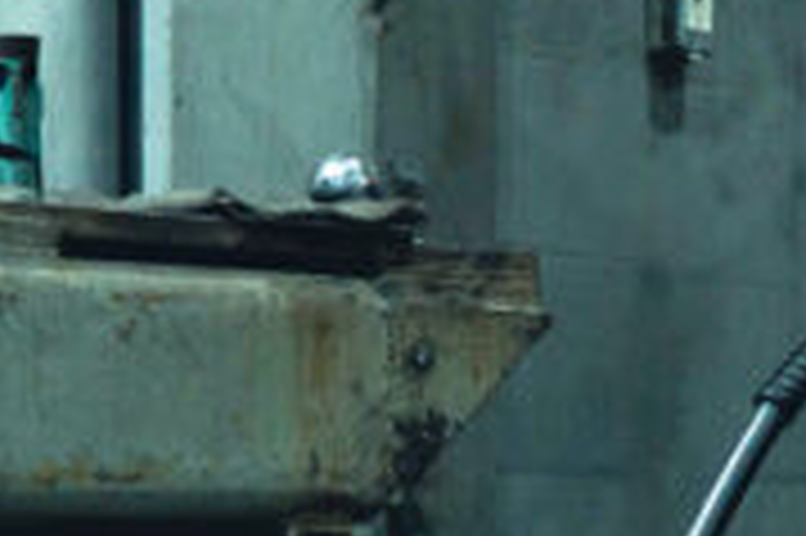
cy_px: 653
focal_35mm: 163
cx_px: 1072
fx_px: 3646
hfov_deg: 12.2
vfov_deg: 8.3
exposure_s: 1/125
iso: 2500
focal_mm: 38
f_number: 4
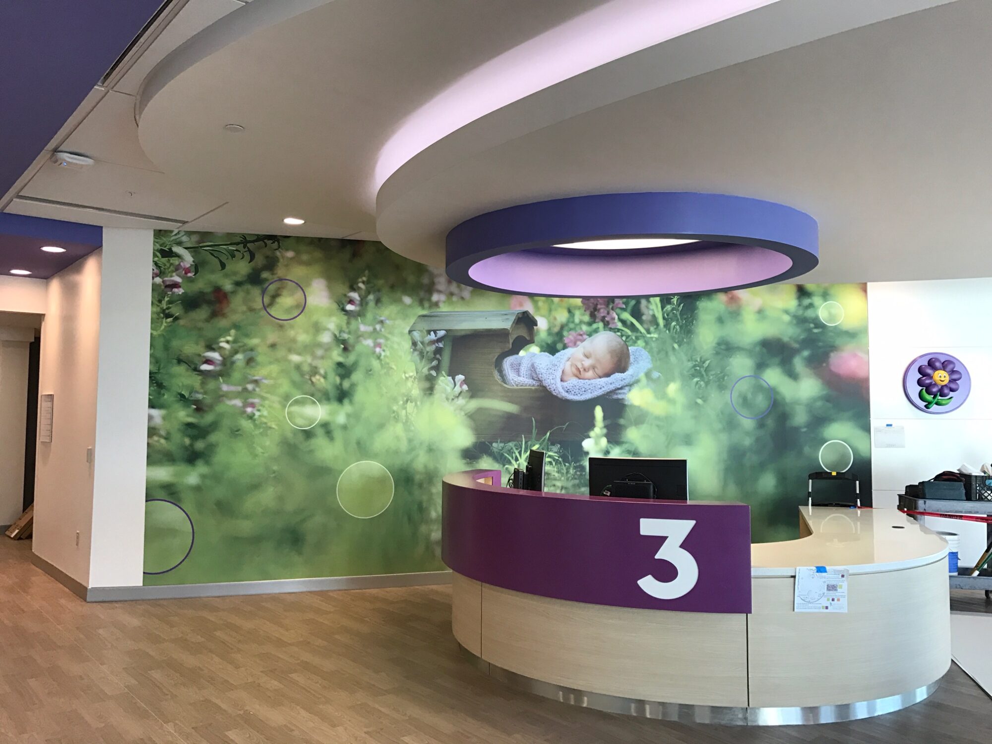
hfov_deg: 63.4
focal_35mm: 28
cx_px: 496
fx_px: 802
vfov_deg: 49.7
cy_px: 372
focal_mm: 3.99
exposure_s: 1/40
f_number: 1.8
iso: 25
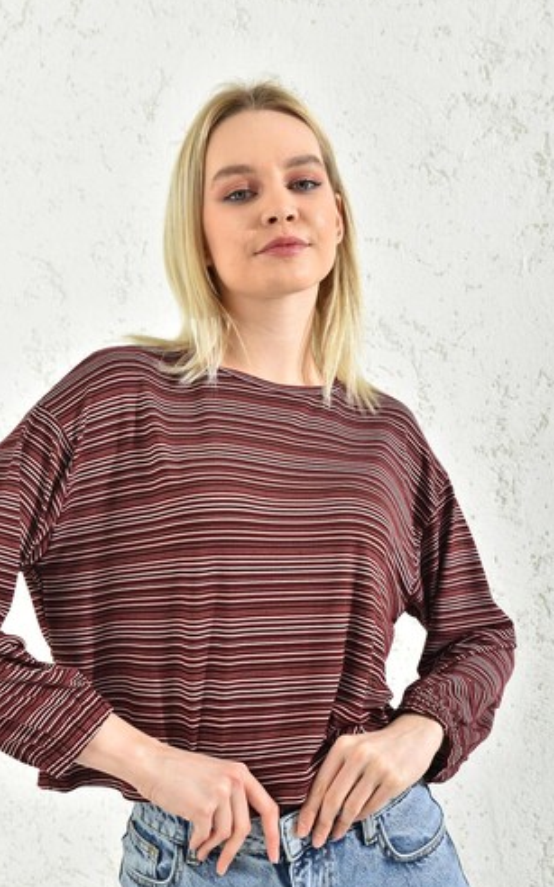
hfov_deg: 27.4
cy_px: 447
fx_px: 1137
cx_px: 287
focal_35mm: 47
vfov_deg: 42.7
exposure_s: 1/160
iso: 100
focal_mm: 42
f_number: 7.1
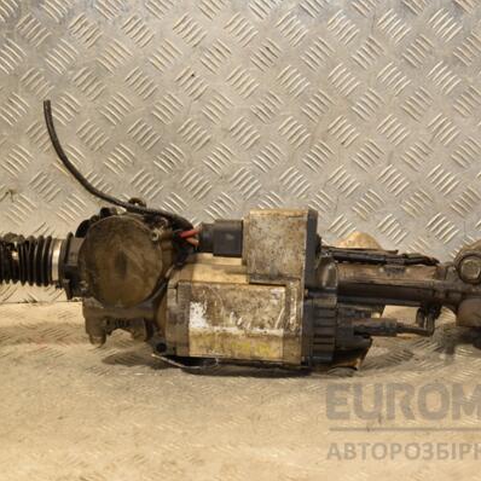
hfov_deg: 17.4
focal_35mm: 100
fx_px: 1572
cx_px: 303
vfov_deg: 17.4
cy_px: 240
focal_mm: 52
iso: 800
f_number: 5
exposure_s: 1/125
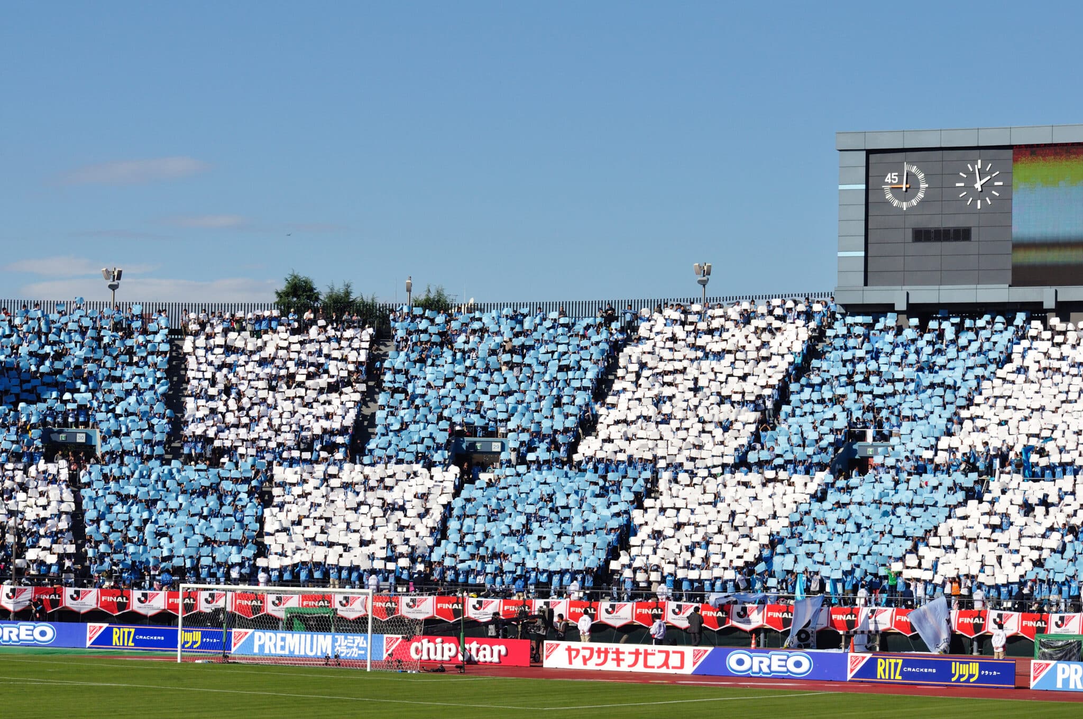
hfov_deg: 19.5
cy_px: 360
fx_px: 3155
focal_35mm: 105
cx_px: 542
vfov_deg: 13.0
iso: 400
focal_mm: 70
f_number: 8
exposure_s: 1/2000
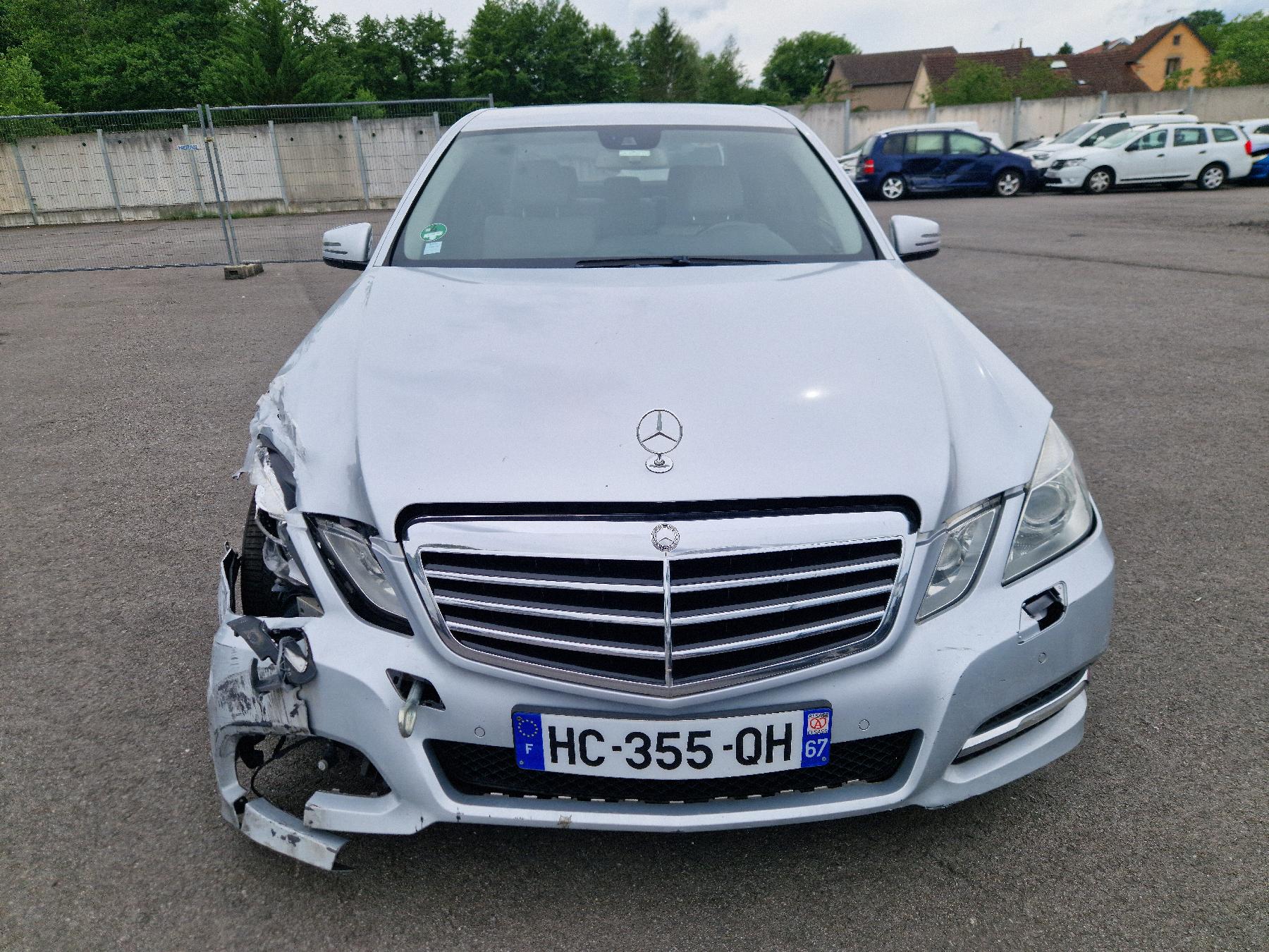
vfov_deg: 58.9
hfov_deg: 73.9
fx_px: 843
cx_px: 634
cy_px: 476
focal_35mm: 23
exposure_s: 1/909
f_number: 1.8
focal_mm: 5.4
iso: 50
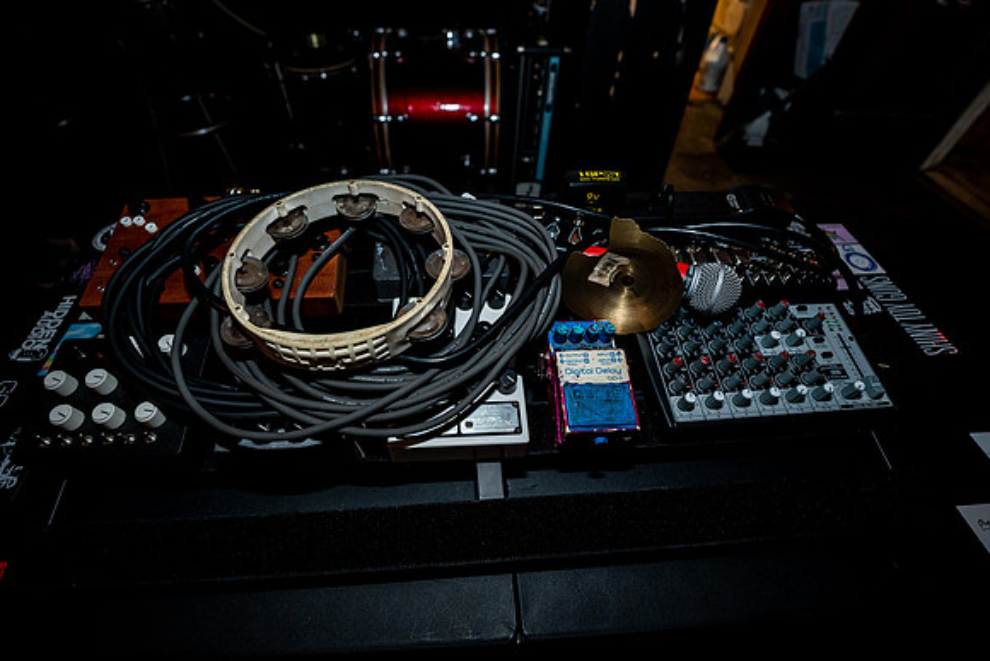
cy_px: 333
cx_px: 481
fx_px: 436
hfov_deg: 97.2
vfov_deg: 74.3
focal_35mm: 16
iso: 2000
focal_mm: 14
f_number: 2.8
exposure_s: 1/125
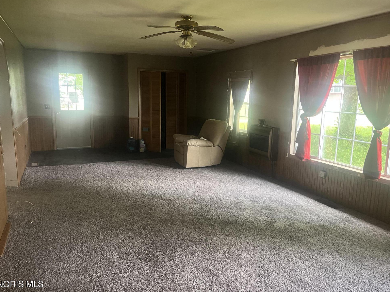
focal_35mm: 27
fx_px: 304
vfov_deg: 51.3
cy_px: 146
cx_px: 198
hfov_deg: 65.3
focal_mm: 5.1
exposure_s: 1/60
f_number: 1.6
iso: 400
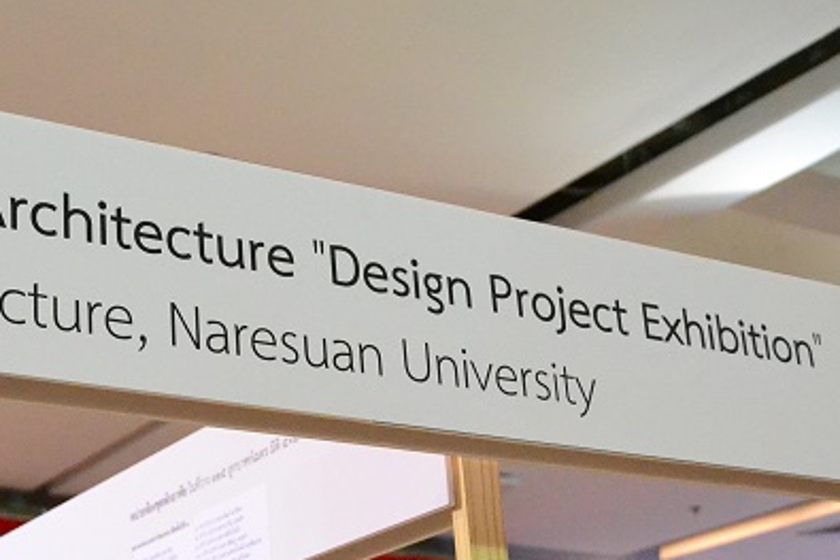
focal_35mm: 73
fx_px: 1703
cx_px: 149
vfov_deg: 18.6
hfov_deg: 27.1
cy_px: 344
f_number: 5
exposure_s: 1/500
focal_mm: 24
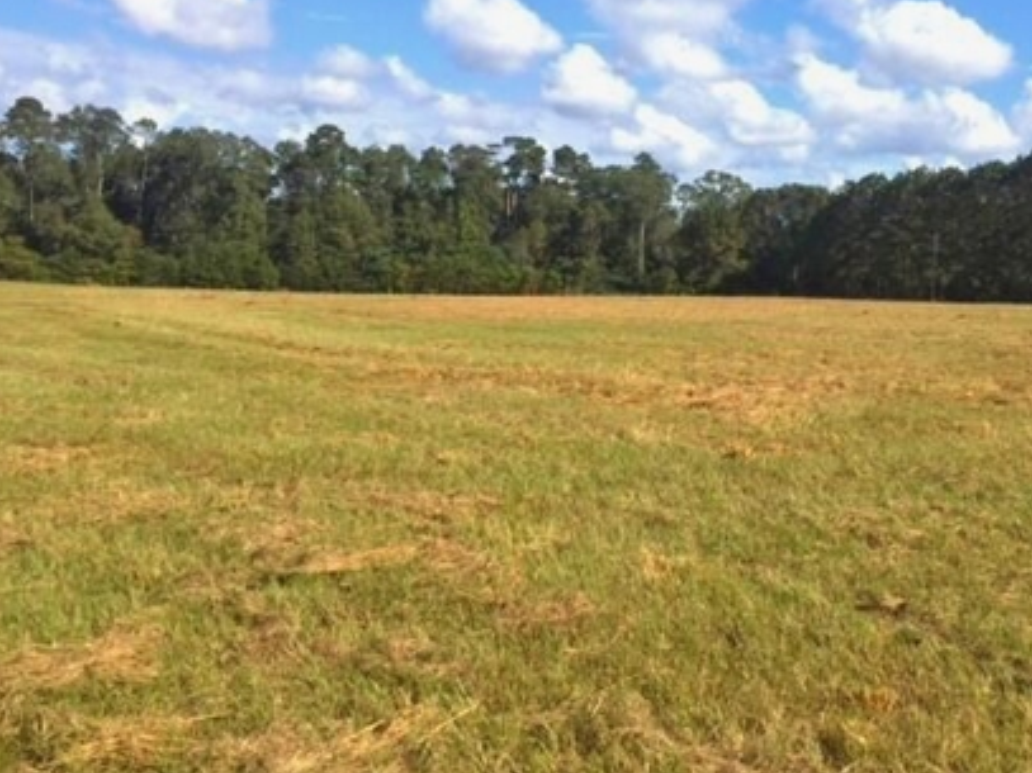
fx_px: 1133
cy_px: 347
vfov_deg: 37.7
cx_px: 607
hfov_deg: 48.8
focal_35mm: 38
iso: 32
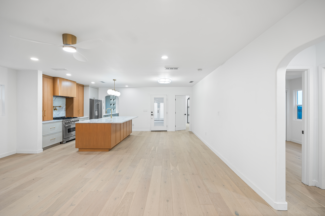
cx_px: 162
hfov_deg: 96.7
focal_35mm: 16
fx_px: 144
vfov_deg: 73.7
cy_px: 108
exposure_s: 1/15
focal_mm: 16
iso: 400
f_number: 4
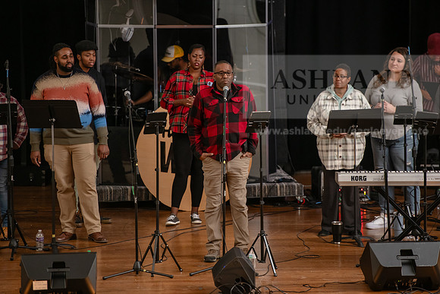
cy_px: 147
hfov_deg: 10.3
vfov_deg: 6.9
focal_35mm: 200
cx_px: 220
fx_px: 2445
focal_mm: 200
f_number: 2.8
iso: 1600
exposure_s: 1/60
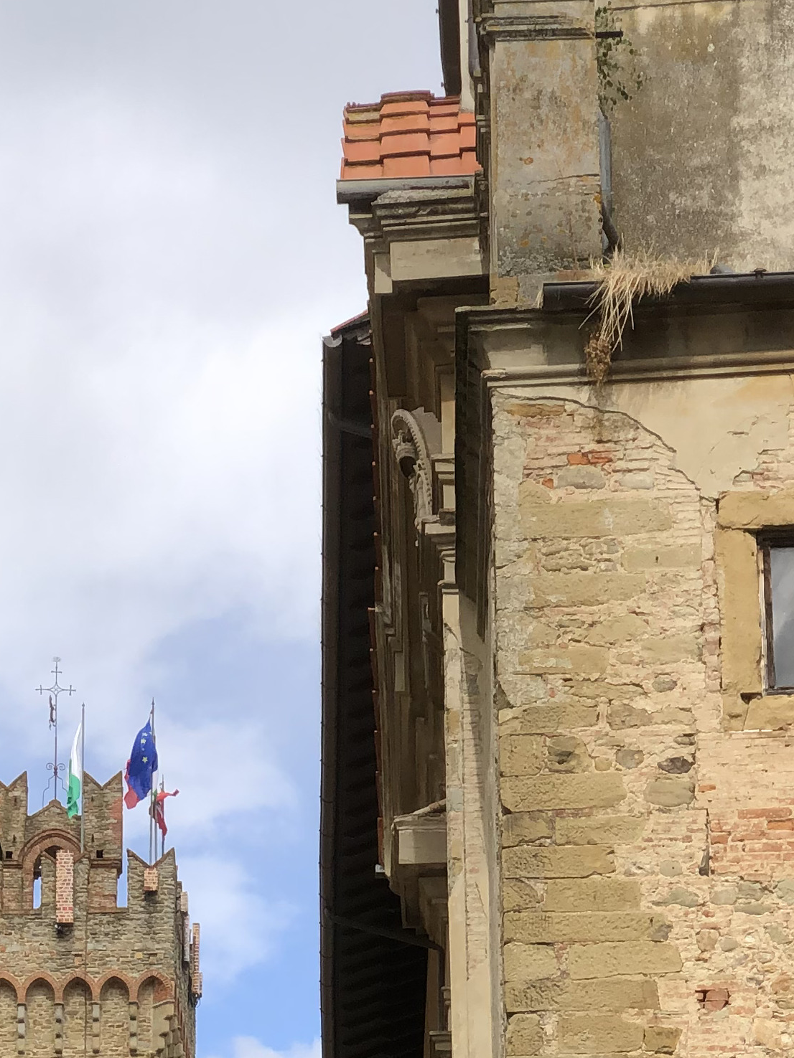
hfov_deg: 10.5
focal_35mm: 141
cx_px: 247
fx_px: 4313
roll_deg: -0.5
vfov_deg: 13.5
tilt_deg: +15.7
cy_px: 1386
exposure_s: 1/540
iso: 16
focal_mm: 6
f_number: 2.4
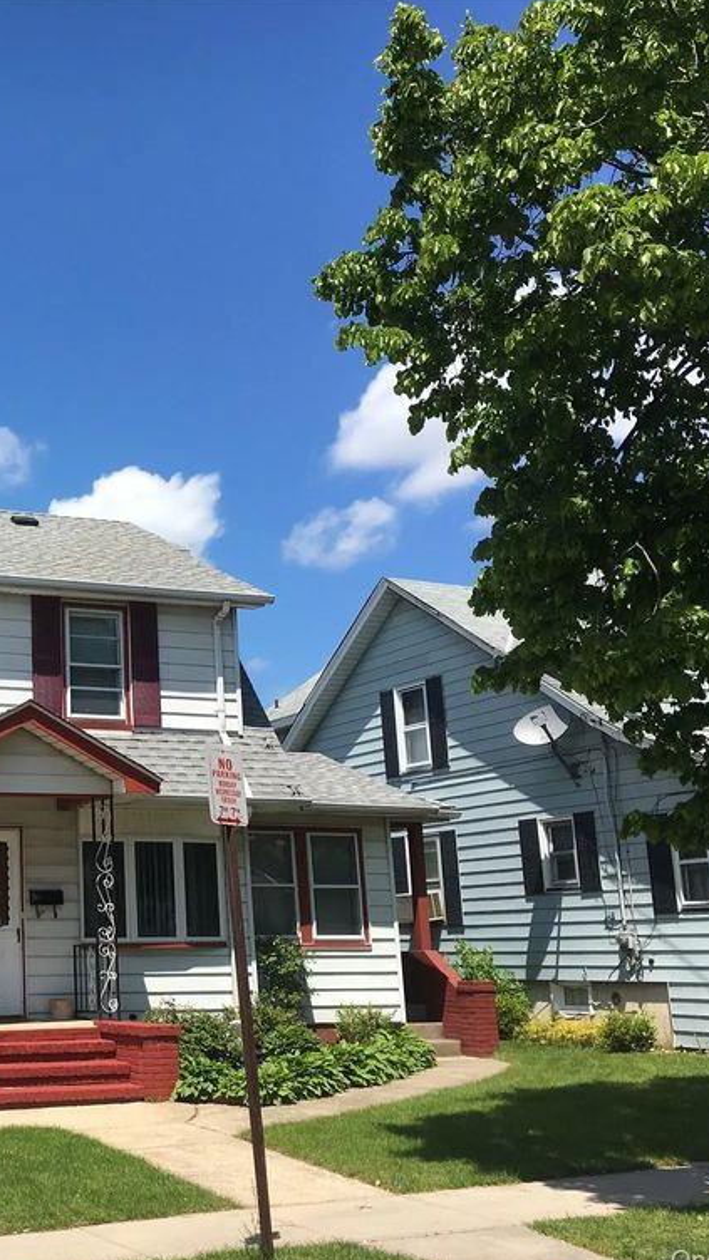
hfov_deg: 26.1
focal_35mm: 43
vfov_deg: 47.4
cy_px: 637
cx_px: -17
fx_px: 1437
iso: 25
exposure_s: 1/1832
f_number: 2.2
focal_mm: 4.15
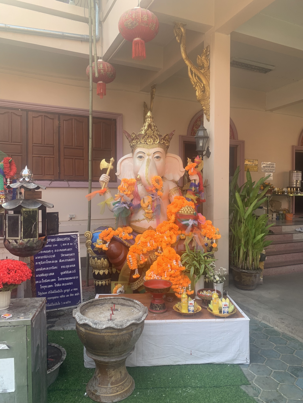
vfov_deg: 67.3
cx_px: 152
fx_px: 303
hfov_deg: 53.1
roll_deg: -0.3
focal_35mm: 26
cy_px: 202
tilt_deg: +0.0
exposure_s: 1/239
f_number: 1.8
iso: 25
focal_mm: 4.25
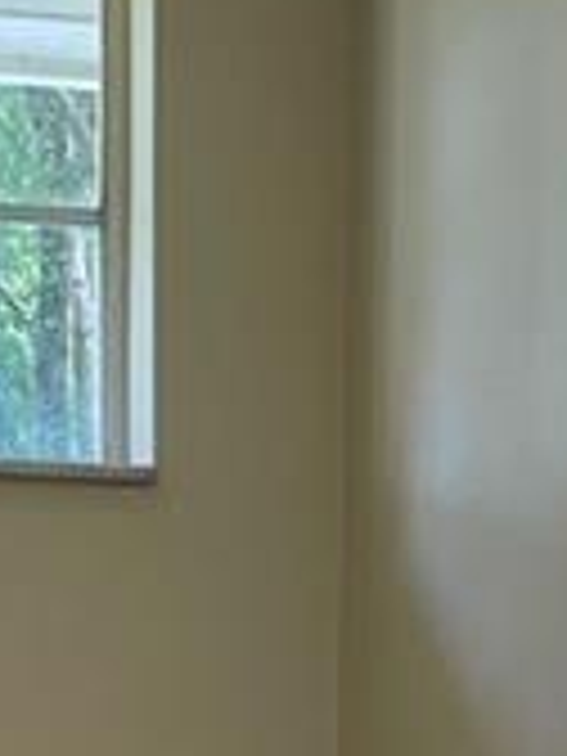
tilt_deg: -3.3
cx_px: -14
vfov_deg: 10.2
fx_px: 4062
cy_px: 1269
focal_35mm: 186
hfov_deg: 7.9
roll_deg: -1.2
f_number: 1.6
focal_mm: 5.1
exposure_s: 1/120
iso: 40
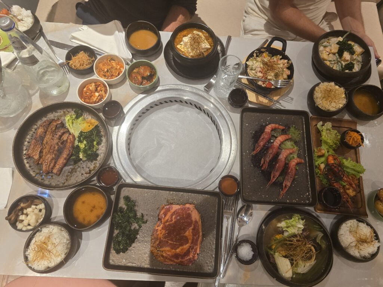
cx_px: 192
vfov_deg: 58.9
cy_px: 144
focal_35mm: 23
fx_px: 254
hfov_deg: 73.9
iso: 640
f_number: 1.7
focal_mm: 6.3
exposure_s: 1/120
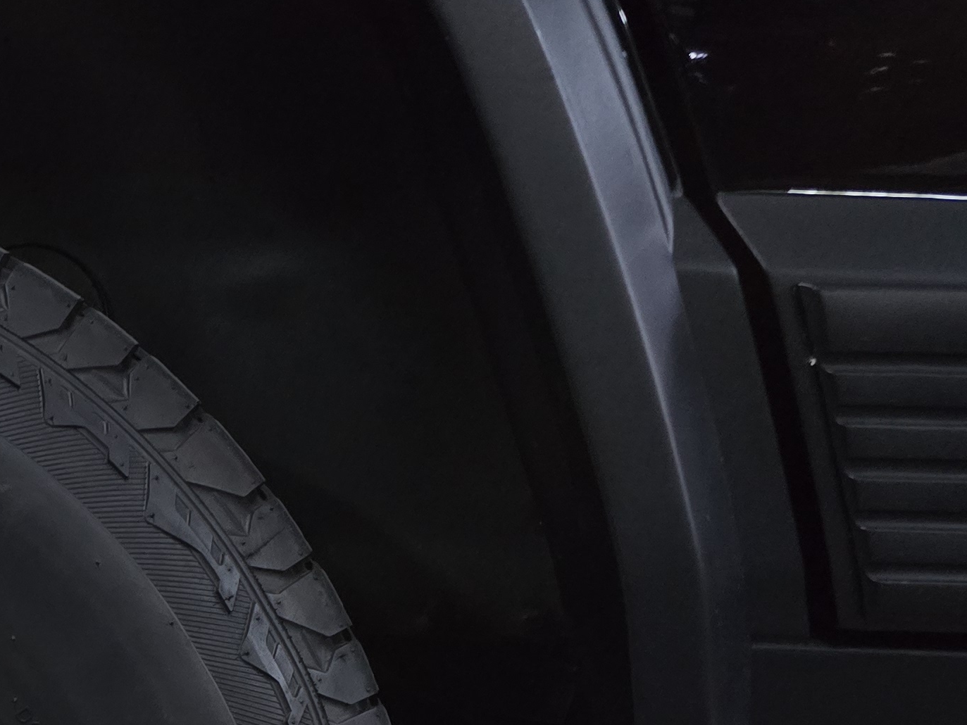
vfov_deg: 19.7
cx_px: -392
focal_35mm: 67
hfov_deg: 24.2
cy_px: 1004
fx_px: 1872
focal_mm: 6.3
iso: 1250
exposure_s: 1/30
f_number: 1.7
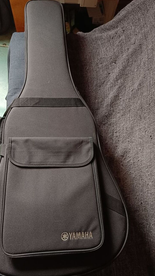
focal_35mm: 27
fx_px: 197
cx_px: 68
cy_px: 135
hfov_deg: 42.8
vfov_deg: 69.9
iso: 641
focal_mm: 5.59
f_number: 1.88
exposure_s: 1/50.1
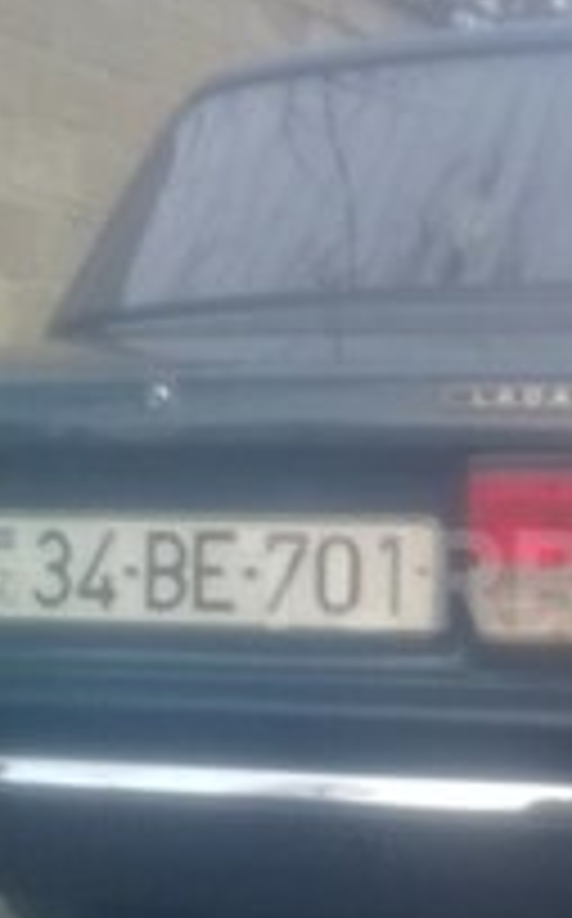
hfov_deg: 15.9
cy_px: 580
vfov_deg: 25.8
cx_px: 586
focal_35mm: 80
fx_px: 2001
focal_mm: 3.3
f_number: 2.2
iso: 50
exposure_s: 1/344
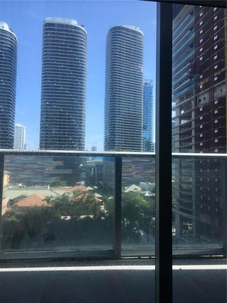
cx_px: 114
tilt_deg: +4.1
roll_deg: -0.2
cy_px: 152
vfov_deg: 61.7
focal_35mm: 29
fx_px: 254
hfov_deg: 48.2
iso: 25
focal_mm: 4.15
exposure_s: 1/610
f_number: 2.2
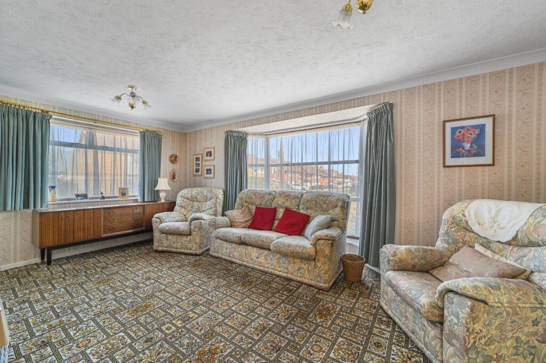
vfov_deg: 81.1
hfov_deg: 104.3
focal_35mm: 14
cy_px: 182
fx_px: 212
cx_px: 273
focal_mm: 14
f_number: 8
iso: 400
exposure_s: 1/5
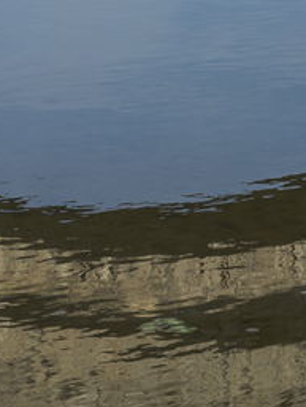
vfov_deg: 7.5
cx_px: 1347
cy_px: -430
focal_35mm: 251
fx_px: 2956
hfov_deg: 5.1
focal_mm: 35
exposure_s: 1/160
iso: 100
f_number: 10
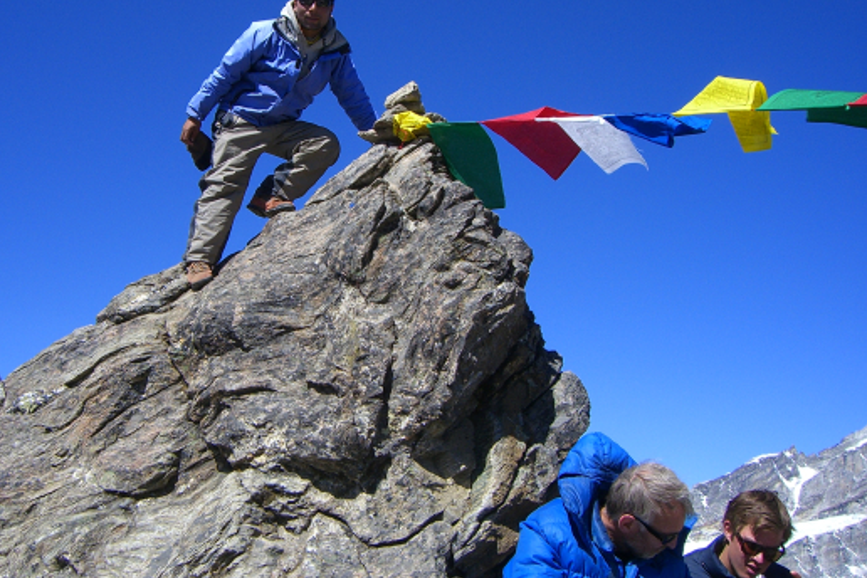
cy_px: 255
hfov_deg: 42.6
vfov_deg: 29.2
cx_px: 375
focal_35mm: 46
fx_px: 1108
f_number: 4.3
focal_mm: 6.2
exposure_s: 1/640
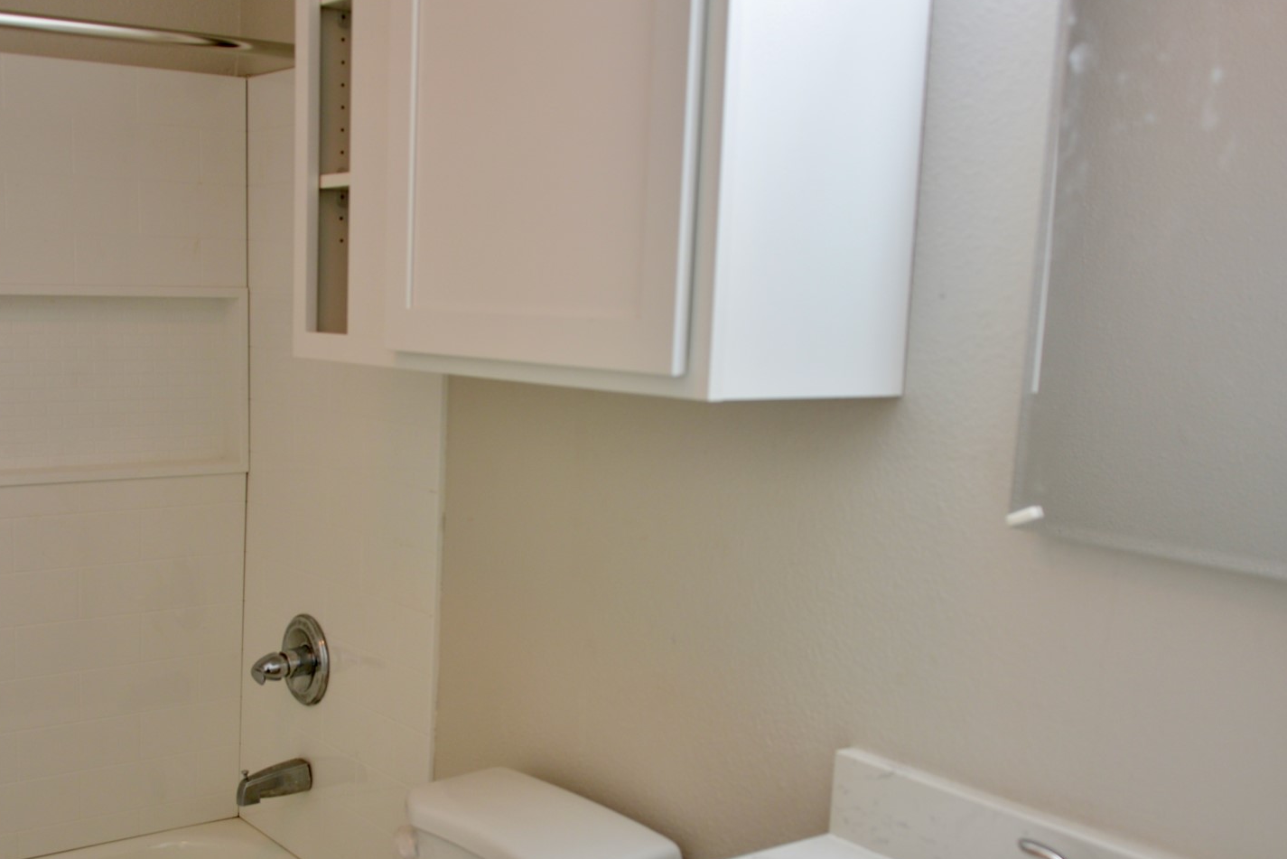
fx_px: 1430
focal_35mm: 40
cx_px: 472
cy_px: 557
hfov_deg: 47.9
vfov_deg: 33.2
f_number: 3.5
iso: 320
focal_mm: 28
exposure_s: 1/50
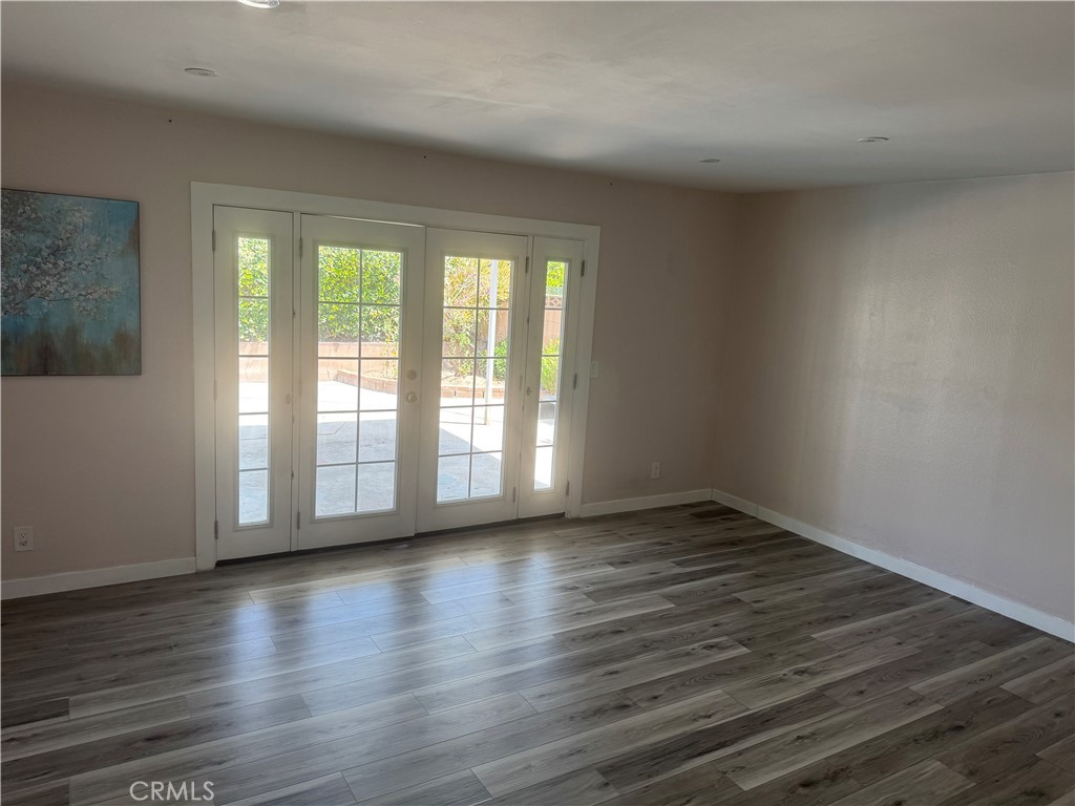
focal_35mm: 24
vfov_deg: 56.8
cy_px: 403
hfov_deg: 71.6
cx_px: 538
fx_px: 745
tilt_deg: -10.4
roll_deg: -3.5
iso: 80
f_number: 1.78
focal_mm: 6.76
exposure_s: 1/149
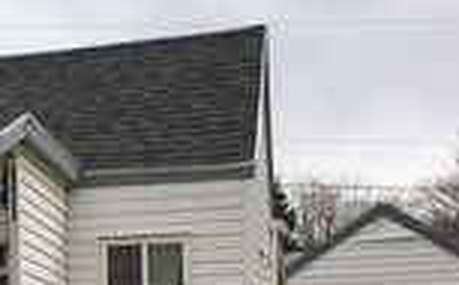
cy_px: 447
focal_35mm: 129
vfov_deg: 9.8
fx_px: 1611
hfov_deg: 15.2
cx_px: -192
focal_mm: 4.15
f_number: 2.2
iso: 25
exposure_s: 1/1923
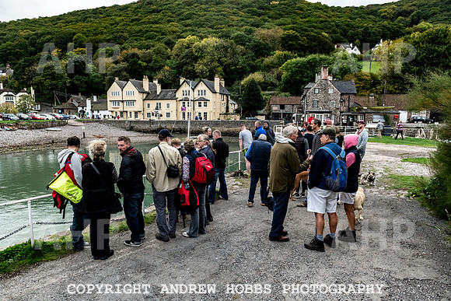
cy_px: 150
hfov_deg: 73.7
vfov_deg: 53.2
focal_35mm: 24
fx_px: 301
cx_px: 226
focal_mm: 24
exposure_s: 1/2000
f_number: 5.6
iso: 1600
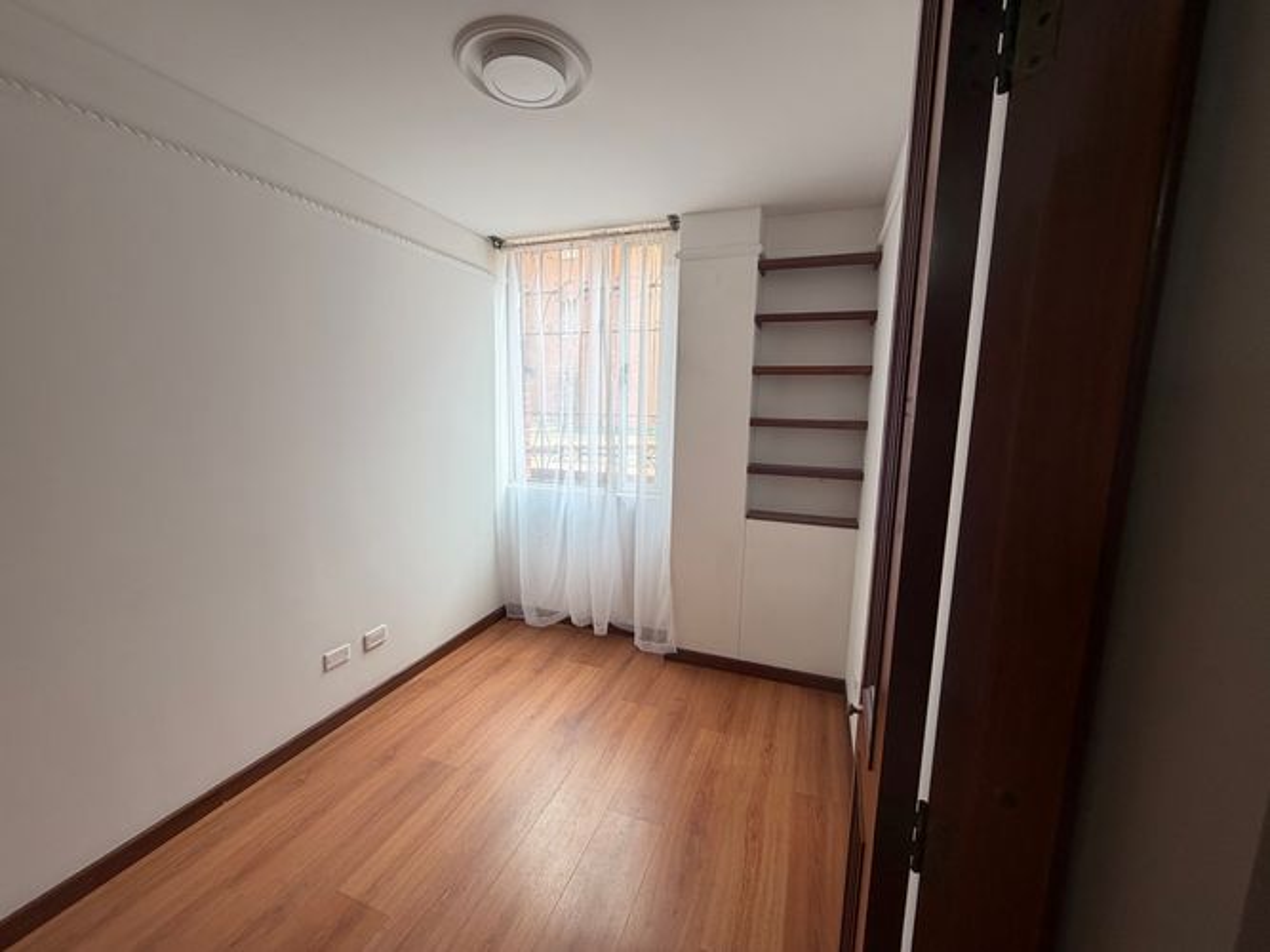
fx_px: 514
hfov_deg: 102.1
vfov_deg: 85.7
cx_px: 635
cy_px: 476
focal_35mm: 14
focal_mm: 2.22
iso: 80
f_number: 2.2
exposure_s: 1/121
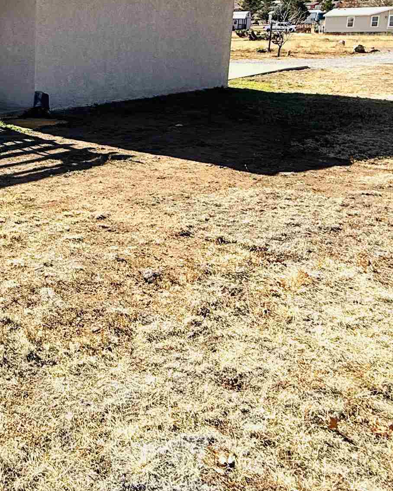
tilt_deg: -10.4
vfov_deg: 47.4
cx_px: -35
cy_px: 128
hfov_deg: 34.8
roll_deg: +0.2
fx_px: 538
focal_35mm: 37
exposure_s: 1/1698
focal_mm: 2.22
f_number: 2.2
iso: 50
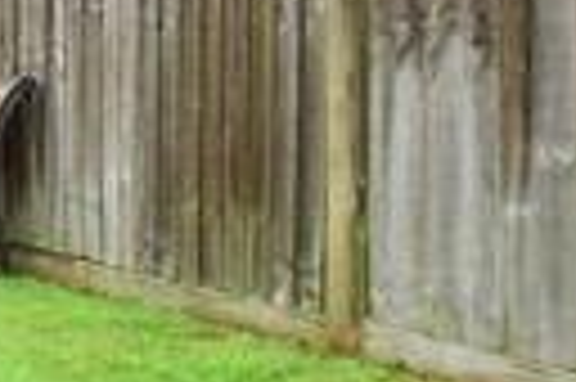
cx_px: -684
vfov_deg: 17.6
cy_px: 119
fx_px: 1230
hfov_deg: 16.6
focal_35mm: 77
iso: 400
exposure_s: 1/160
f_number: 6.3
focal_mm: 10
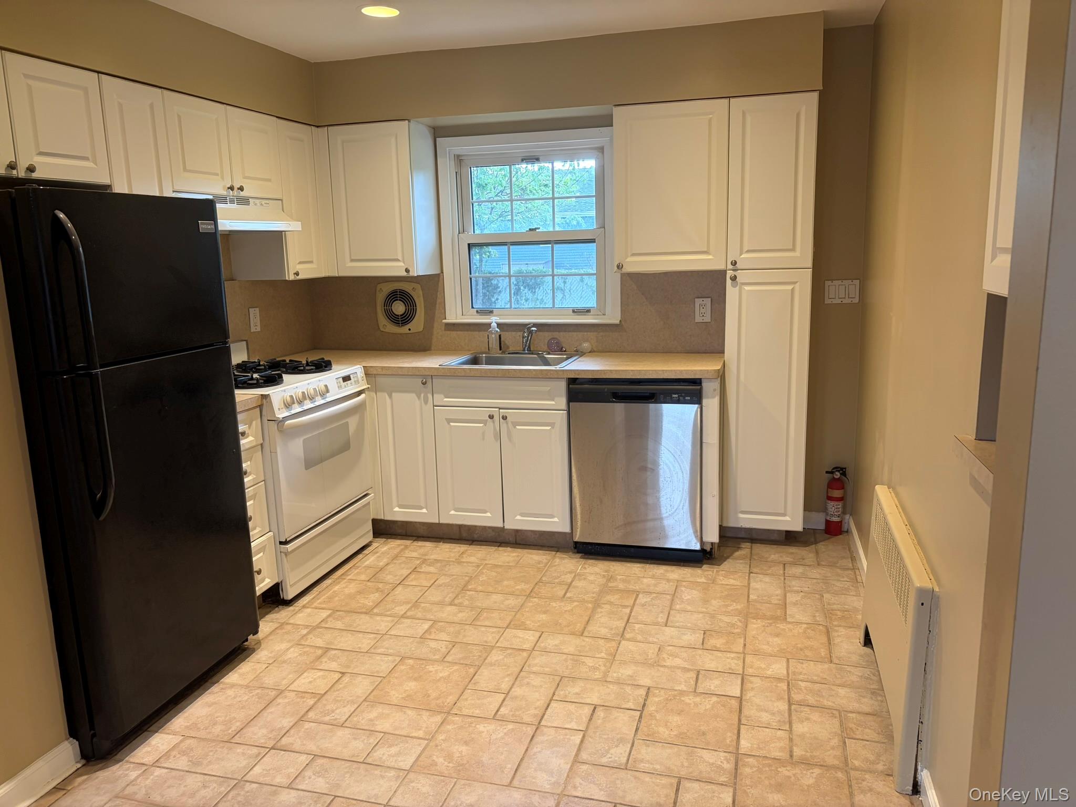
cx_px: 538
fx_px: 808
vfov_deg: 53.1
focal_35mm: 26
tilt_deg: -8.5
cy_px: 404
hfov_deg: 67.3
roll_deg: +1.5
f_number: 1.6
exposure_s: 1/60
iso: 64
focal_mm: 5.96
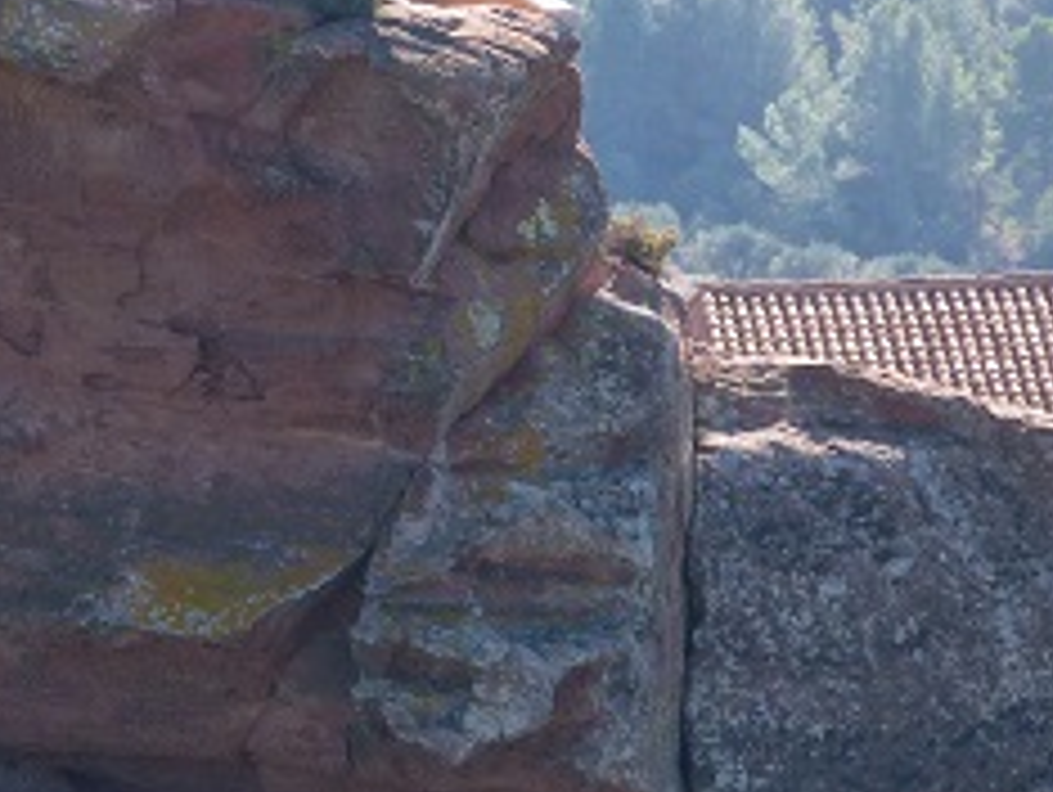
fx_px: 13276
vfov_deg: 3.4
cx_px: -392
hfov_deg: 4.5
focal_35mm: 436
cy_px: -115
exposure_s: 1/160
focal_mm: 26.3
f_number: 4
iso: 80
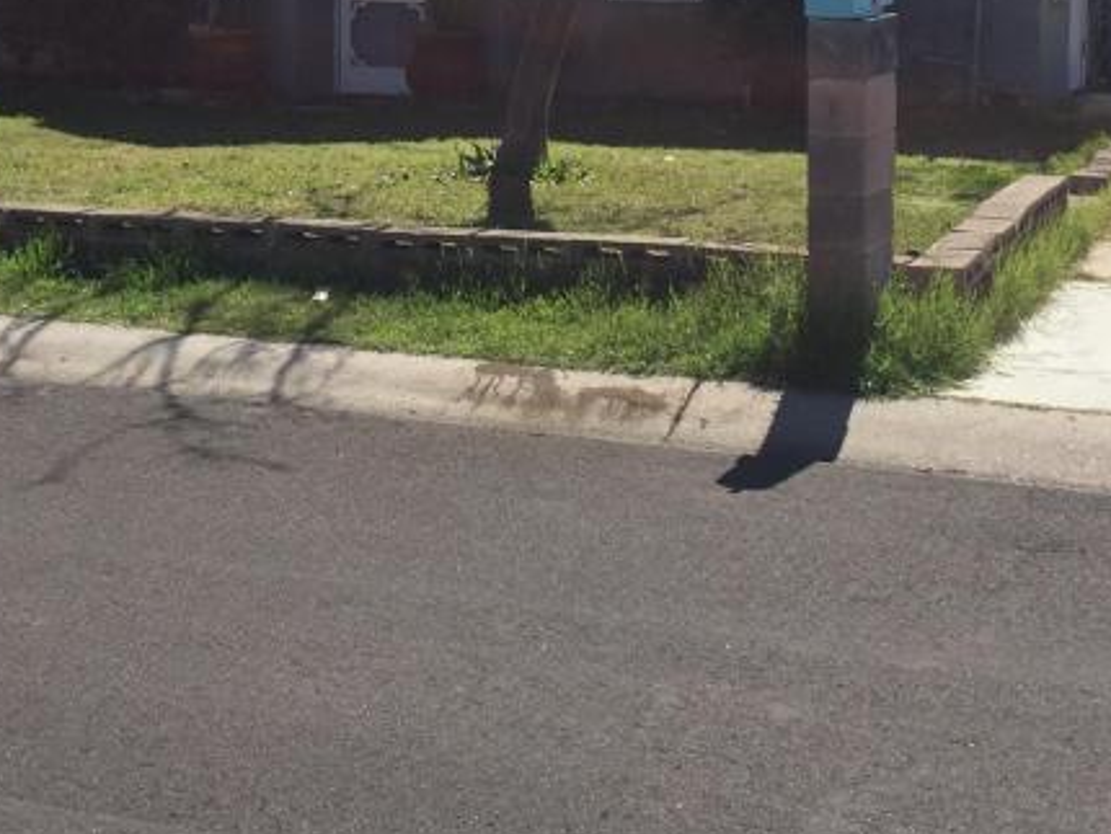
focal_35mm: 69
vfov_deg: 20.6
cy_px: -18
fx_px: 2216
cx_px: 499
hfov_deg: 28.1
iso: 32
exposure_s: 1/2639
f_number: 2.2
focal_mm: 4.15
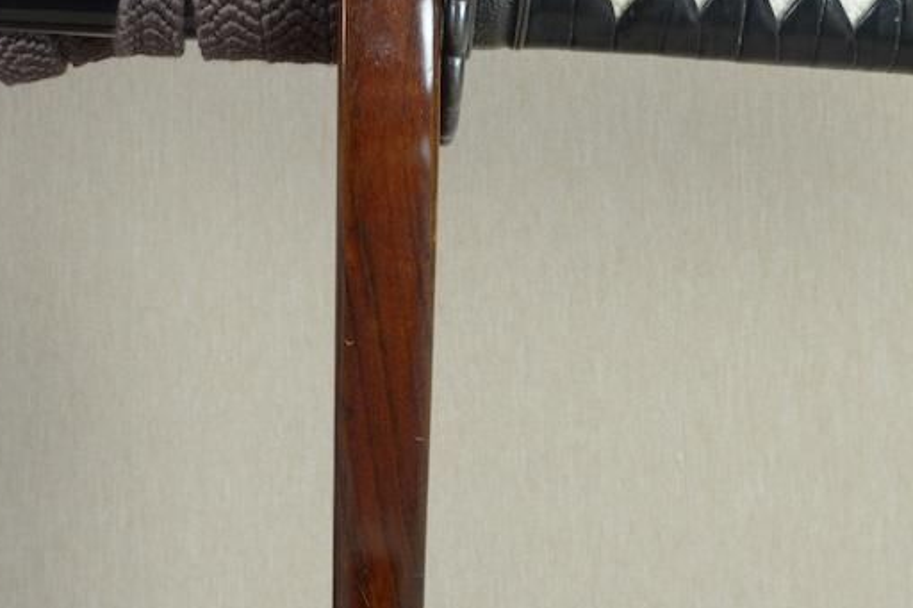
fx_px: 2079
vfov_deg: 16.0
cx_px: 451
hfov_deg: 24.8
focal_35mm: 82
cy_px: -119
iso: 400
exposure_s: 1/2
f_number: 11
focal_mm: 20
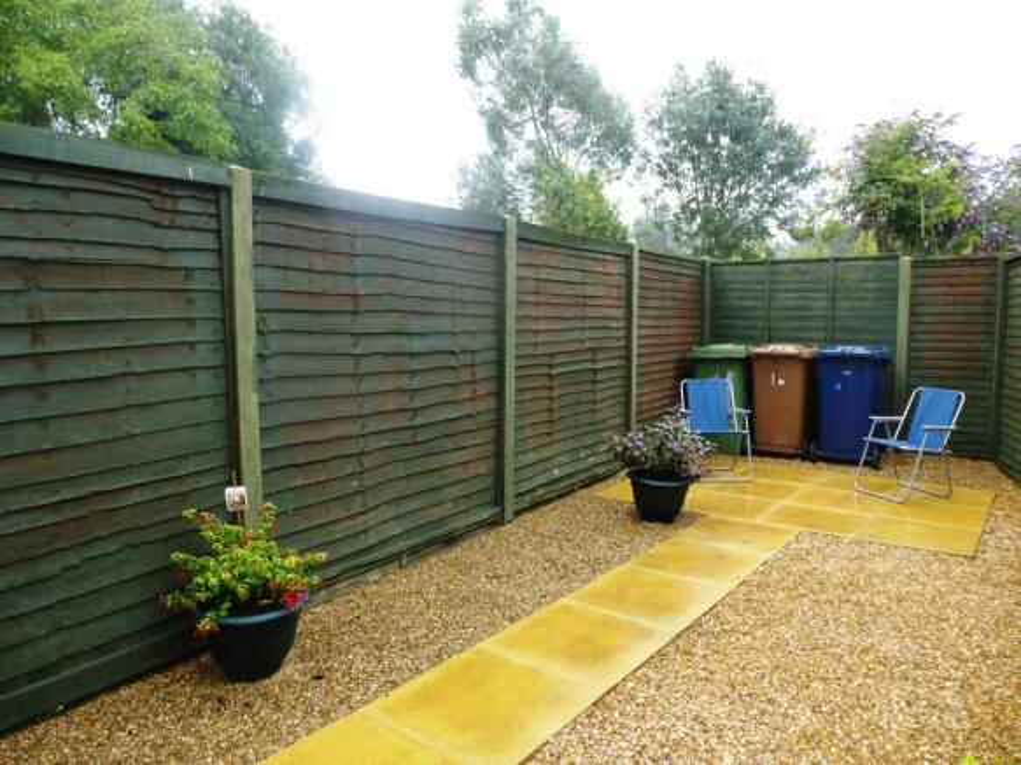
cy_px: 382
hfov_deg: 71.6
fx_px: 708
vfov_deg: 56.8
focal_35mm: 24
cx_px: 510
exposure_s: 1/100
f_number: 3.3
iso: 100
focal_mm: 4.3
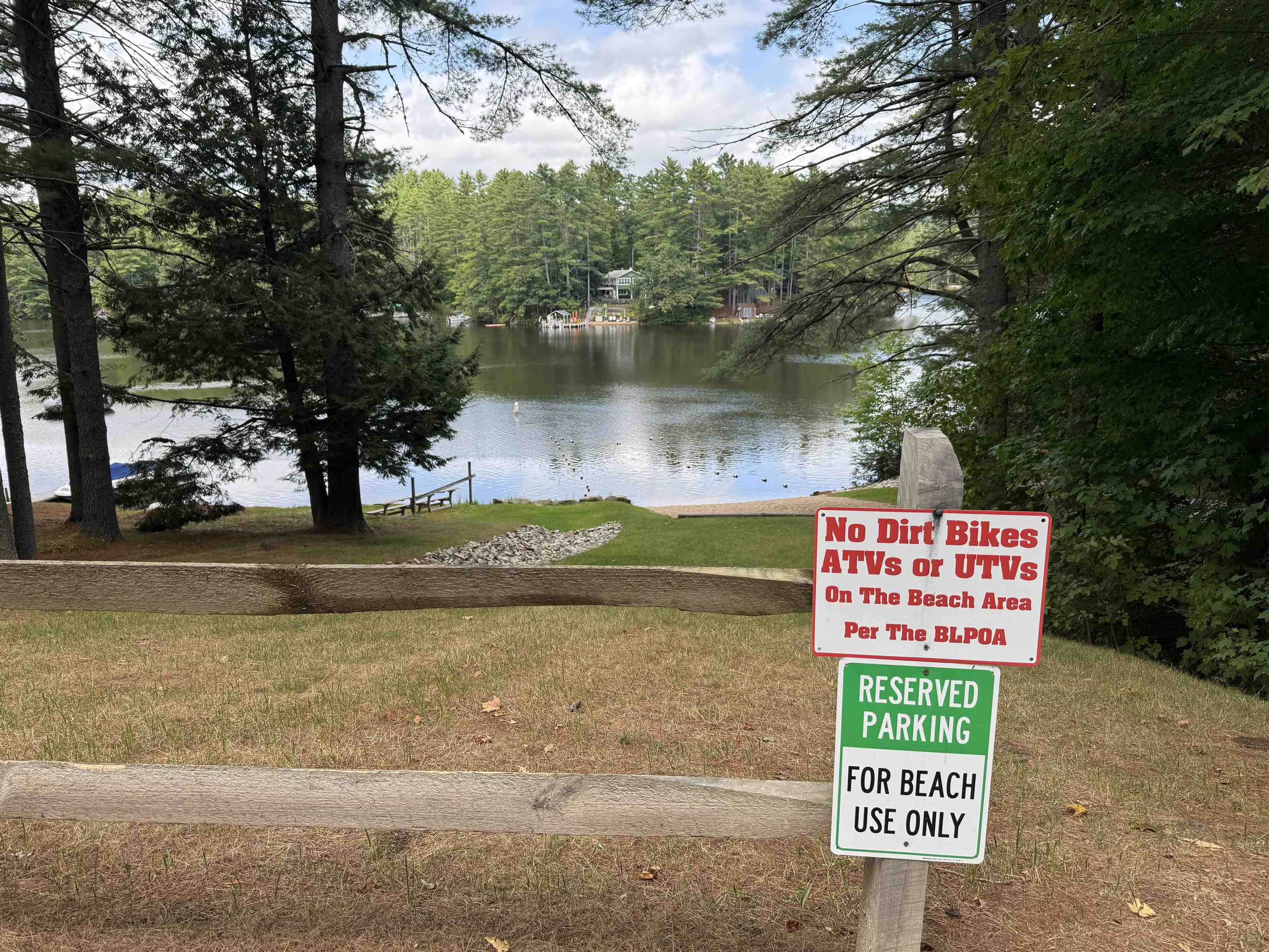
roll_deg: +1.4
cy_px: 476
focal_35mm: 24
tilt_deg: -12.8
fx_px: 880
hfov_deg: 71.6
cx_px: 634
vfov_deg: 56.8
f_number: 1.78
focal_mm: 6.76
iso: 80
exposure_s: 1/925
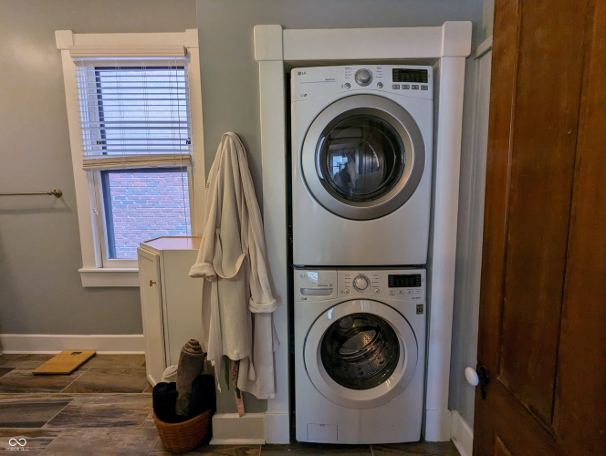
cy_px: 228
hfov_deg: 94.4
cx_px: 303
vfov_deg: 78.2
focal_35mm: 16
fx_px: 281
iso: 128
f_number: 2.2
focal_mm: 2.35
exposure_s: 1/24
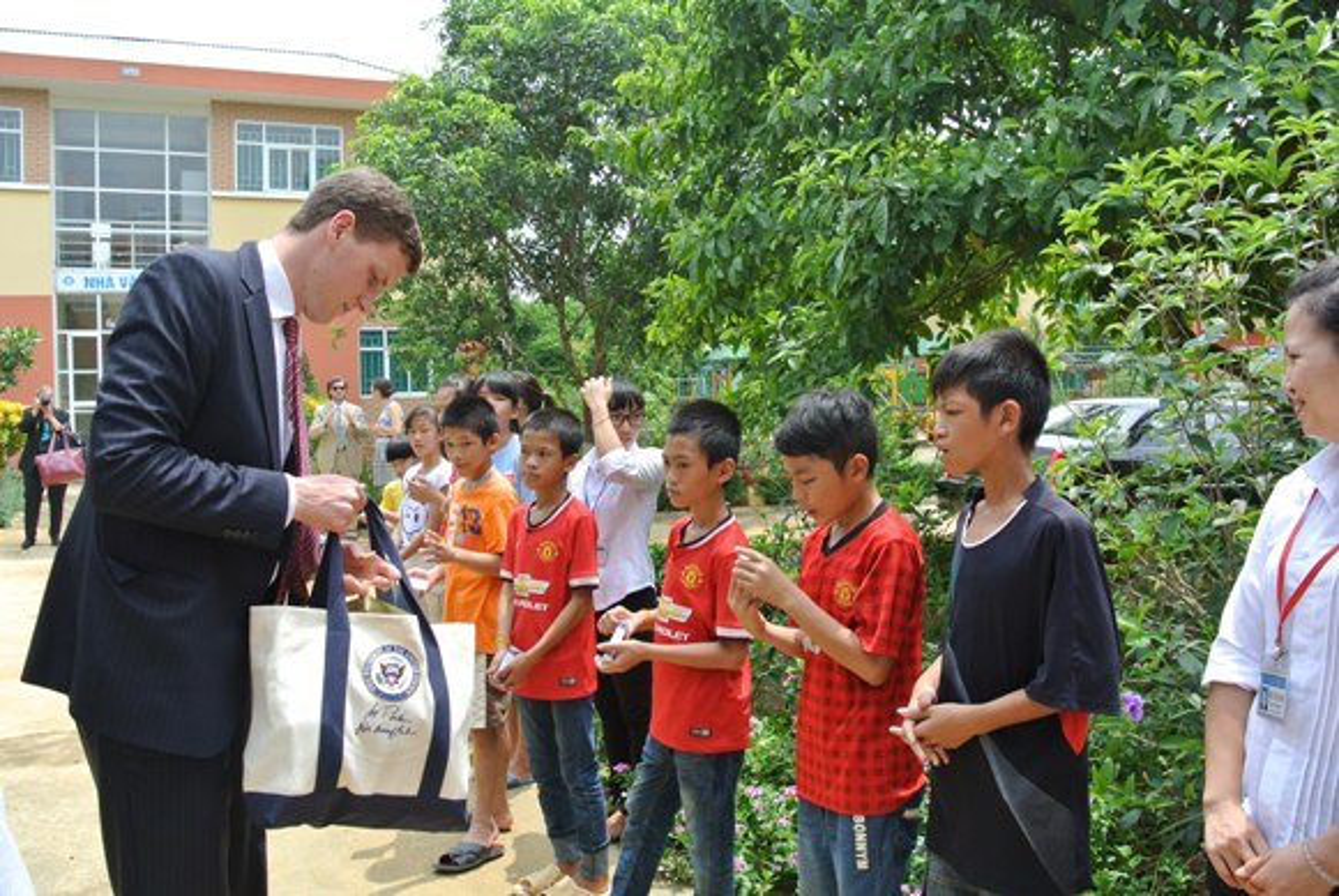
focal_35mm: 29
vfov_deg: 45.1
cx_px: 670
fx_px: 1080
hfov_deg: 63.6
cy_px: 448
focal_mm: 11
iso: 200
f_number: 3.5
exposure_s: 1/400
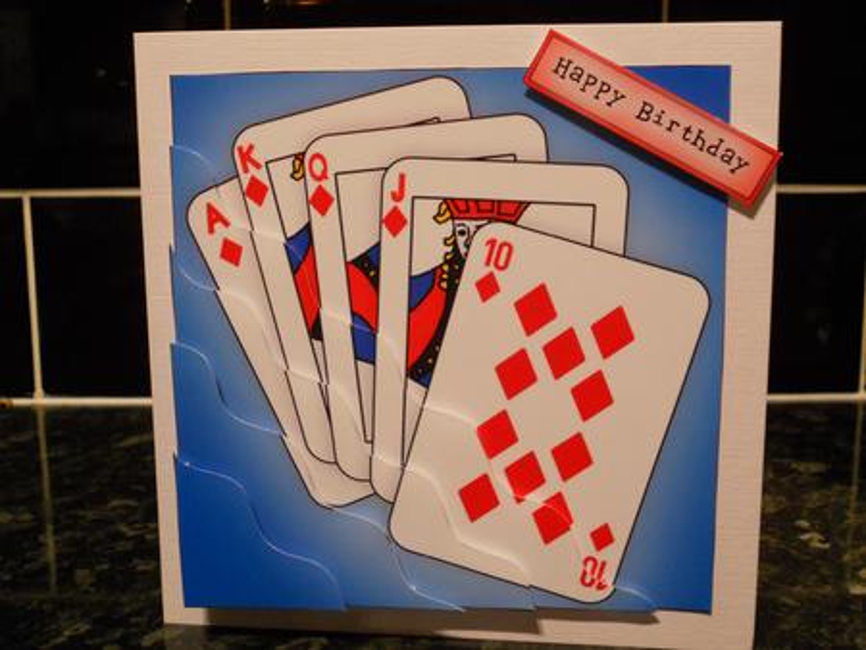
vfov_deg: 37.8
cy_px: 325
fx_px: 951
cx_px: 433
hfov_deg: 49.0
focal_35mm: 38
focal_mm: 6.9
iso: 320
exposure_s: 1/30
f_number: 3.9
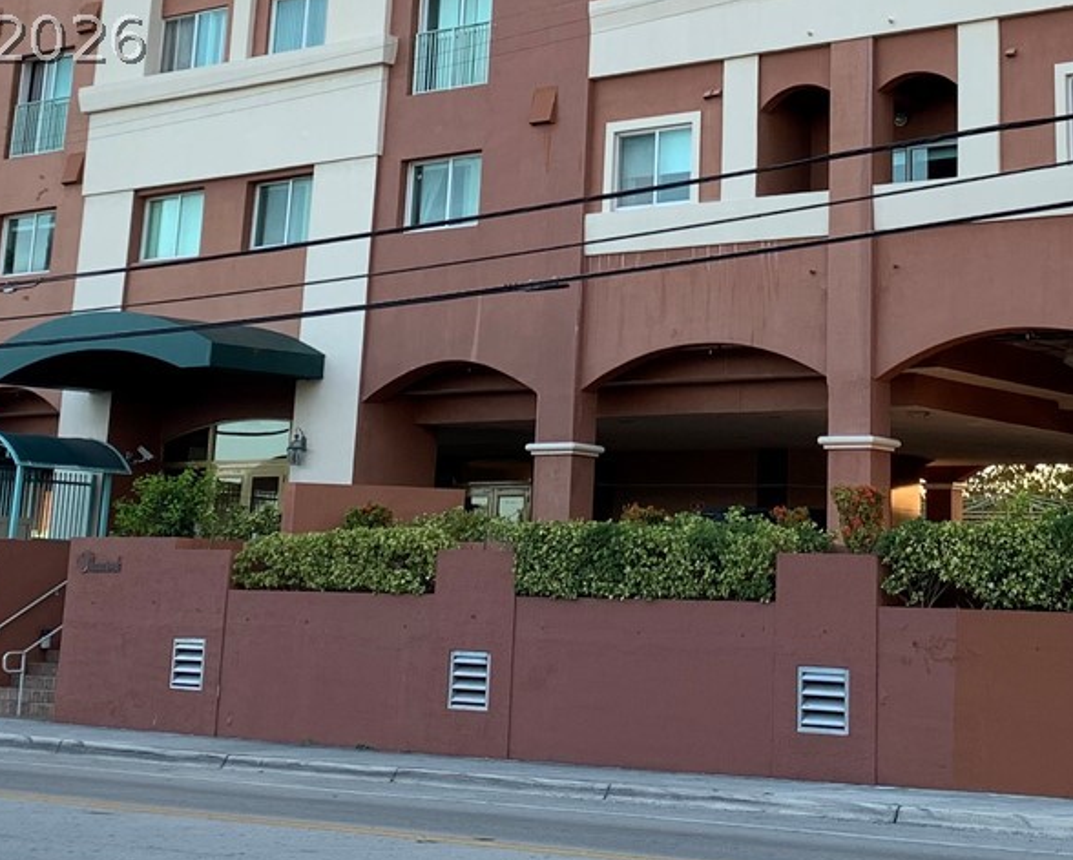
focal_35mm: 69
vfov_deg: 21.5
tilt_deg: +14.5
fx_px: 2192
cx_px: 704
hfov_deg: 27.4
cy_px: 38
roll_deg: -3.1
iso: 25
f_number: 1.8
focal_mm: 4.25
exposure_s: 1/165
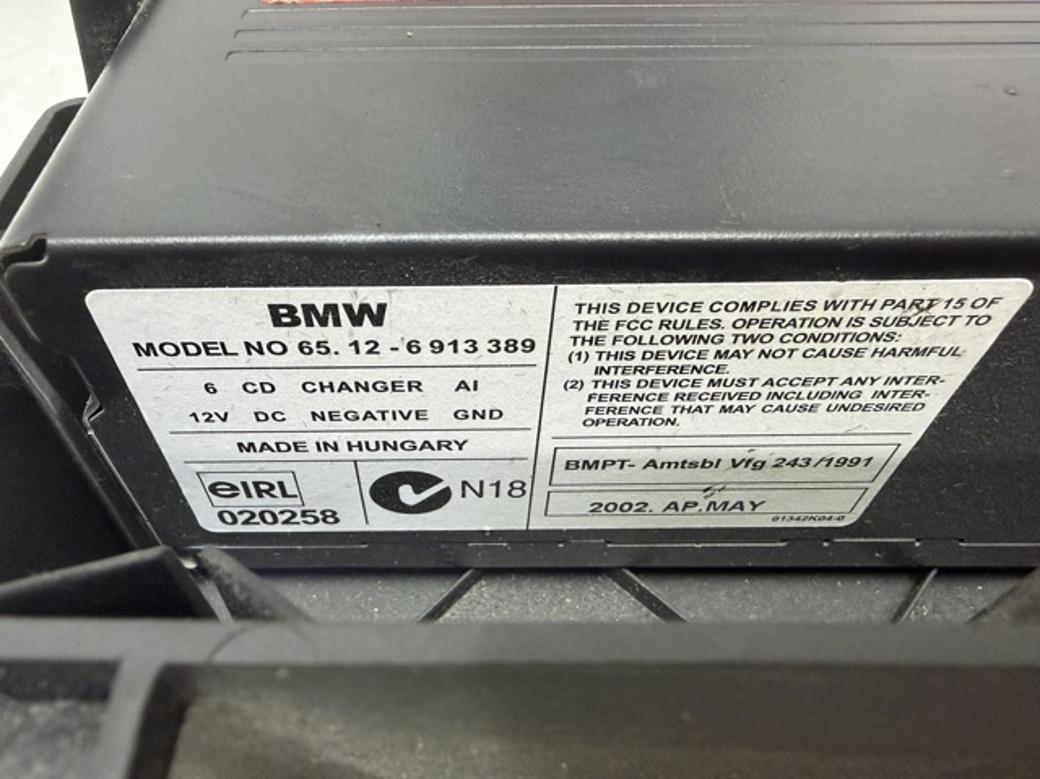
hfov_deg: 71.6
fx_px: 721
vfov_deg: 56.8
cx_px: 520
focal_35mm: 24
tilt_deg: -51.2
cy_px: 390
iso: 400
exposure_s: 1/60
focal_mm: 2.22
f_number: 2.2
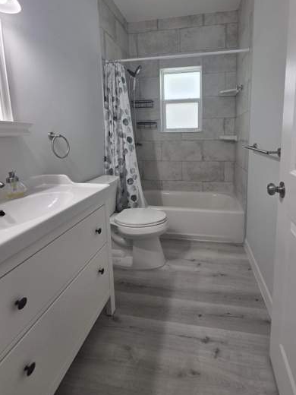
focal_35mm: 16
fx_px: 182
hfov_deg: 77.6
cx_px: 169
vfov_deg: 93.5
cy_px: 162
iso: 64
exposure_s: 1/120
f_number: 1.9
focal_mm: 2.2
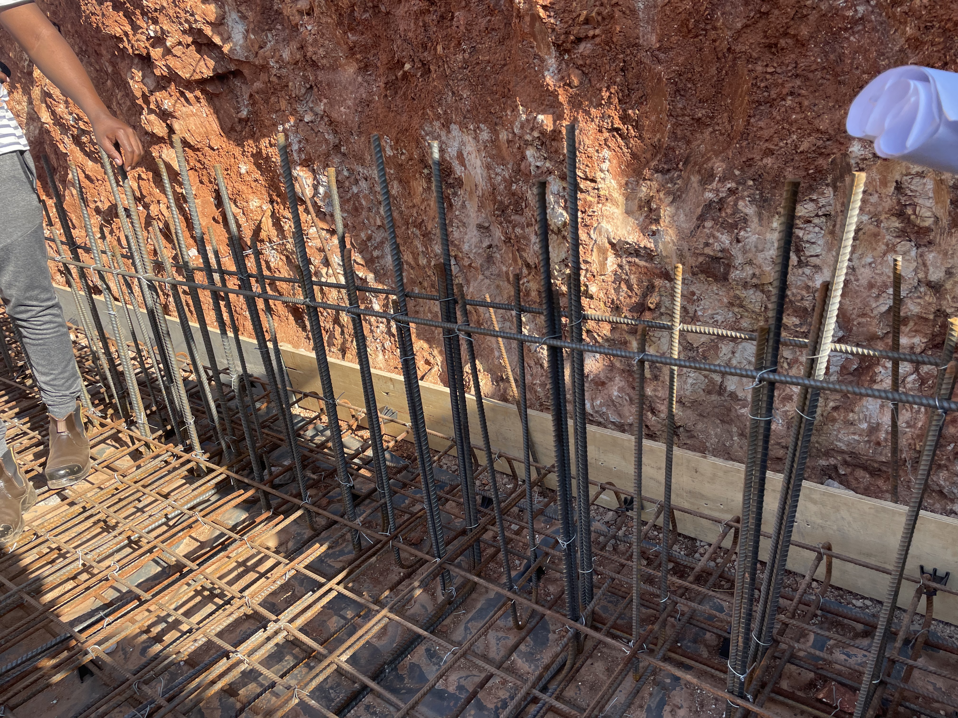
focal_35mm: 26
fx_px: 720
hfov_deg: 67.3
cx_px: 479
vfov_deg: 53.1
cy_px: 359
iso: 50
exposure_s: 1/1261
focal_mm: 4.2
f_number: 1.6
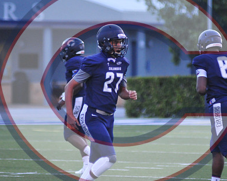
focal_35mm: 419
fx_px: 2814
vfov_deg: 3.7
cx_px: 120
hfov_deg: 4.6
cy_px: 84
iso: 1600
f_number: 2.8
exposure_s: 1/500
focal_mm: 200
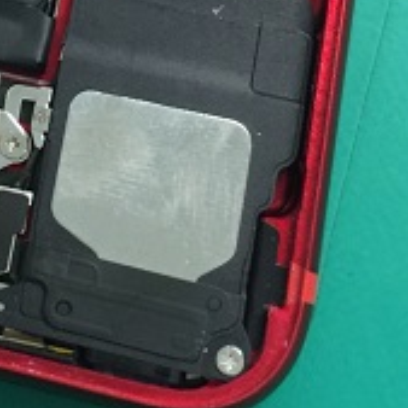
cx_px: -27
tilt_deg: -68.9
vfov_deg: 15.3
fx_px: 1293
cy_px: -345
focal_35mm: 97
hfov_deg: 17.4
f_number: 2.2
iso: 40
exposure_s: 1/17
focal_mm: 4.15
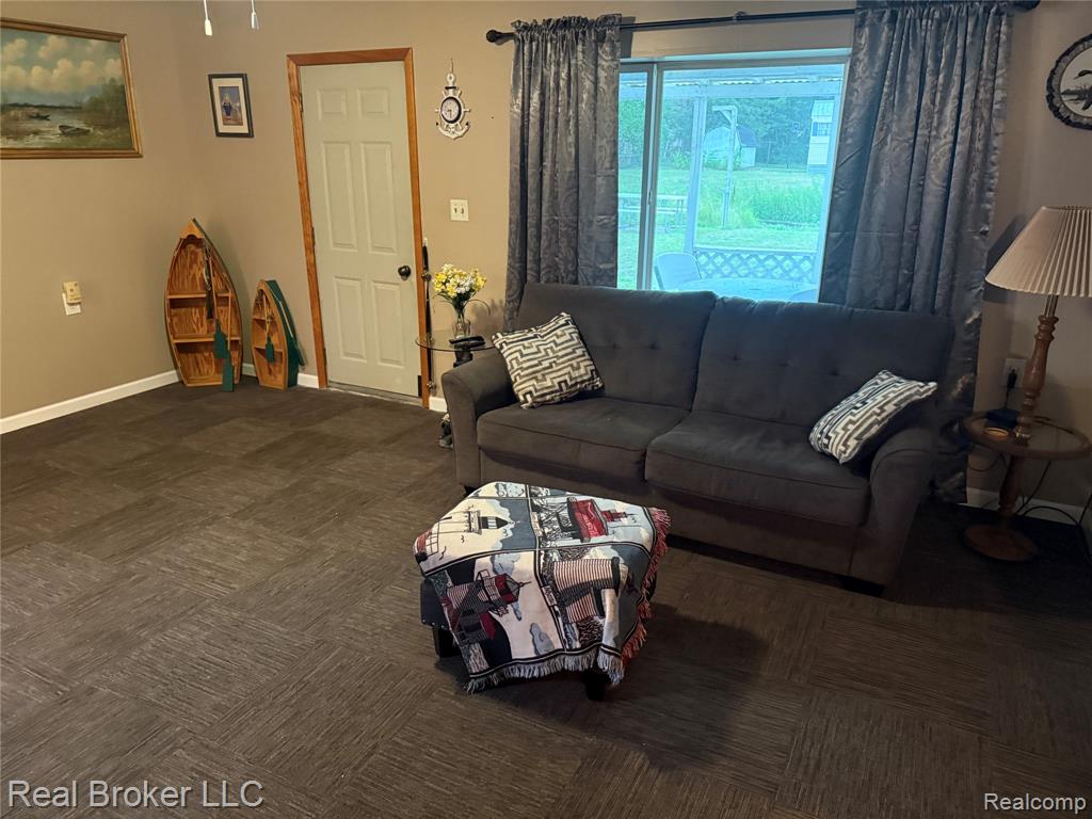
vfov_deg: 56.8
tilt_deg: -17.5
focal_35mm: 24
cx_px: 546
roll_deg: -0.4
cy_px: 410
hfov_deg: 71.6
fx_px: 757
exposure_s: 1/40
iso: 1000
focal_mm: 6.76
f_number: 1.78
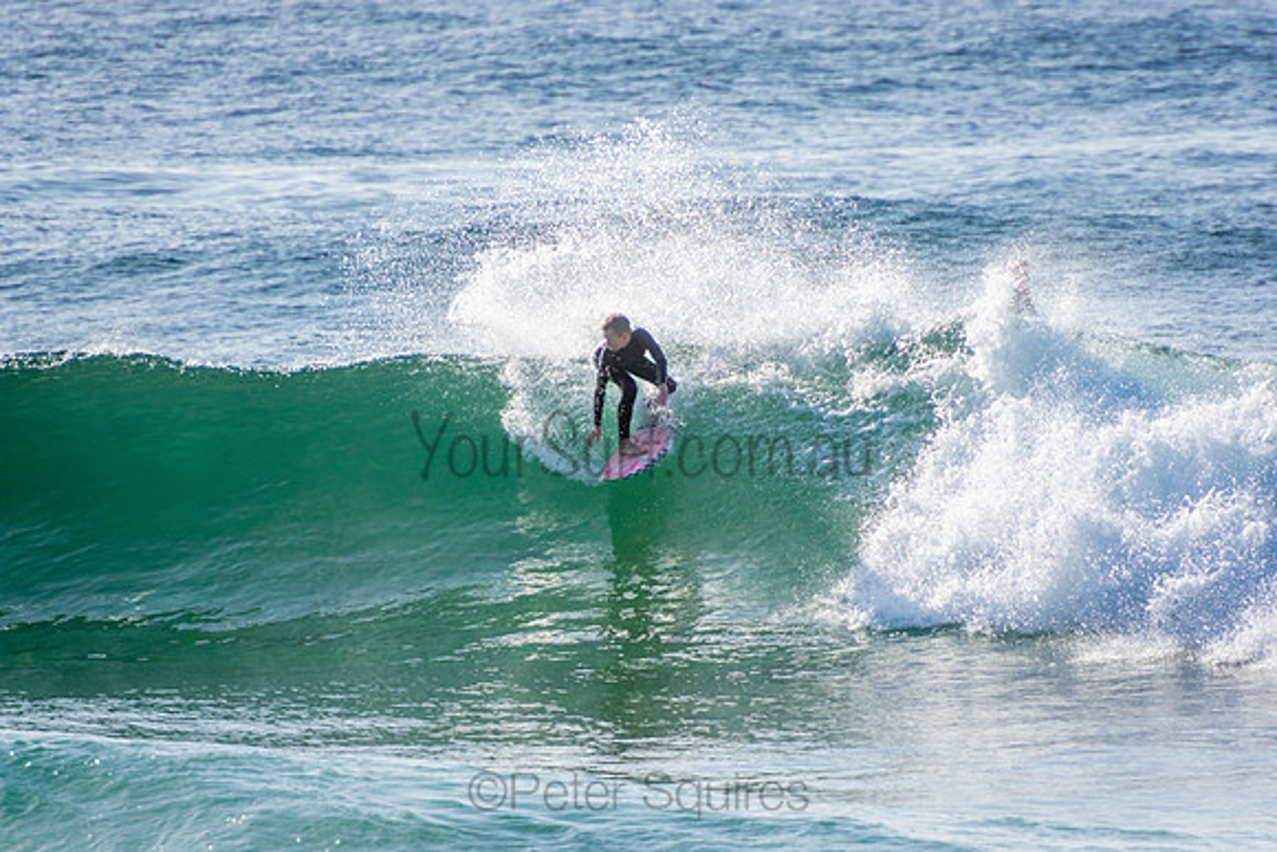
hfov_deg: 3.4
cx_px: 638
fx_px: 21287
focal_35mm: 600
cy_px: 426
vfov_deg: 2.3
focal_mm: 400
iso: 220
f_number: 5.6
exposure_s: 1/2000
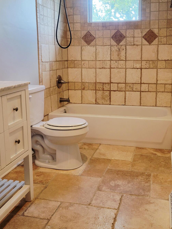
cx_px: 95
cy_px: 93
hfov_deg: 36.8
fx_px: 258
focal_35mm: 39
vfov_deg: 47.6
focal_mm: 5.4
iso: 160
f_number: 1.8
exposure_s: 1/120
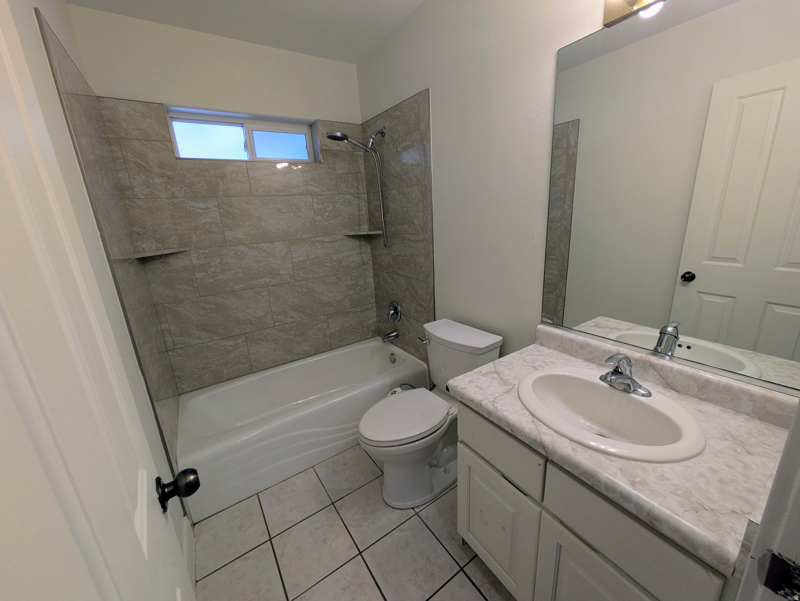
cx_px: 400
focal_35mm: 14
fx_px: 324
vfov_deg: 85.7
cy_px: 300
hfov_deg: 102.0
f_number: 2.2
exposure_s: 1/60
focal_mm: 1.83
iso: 67
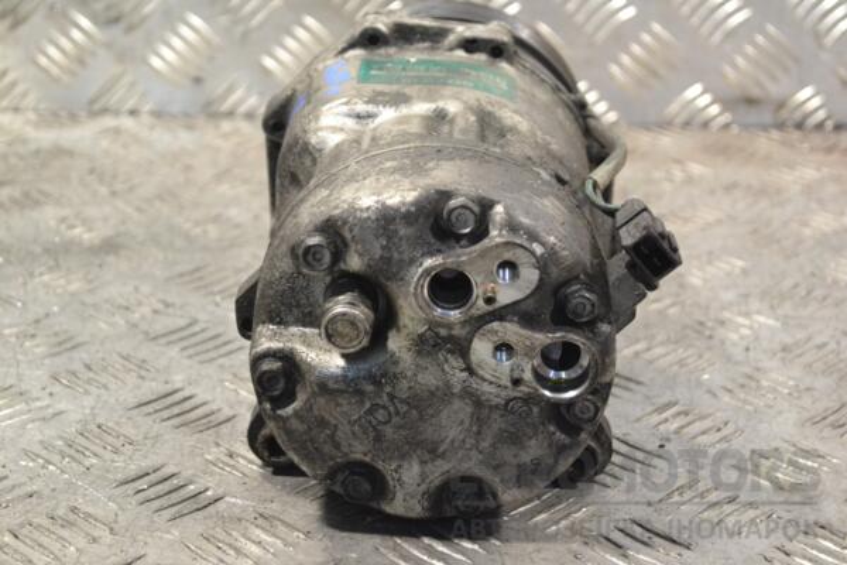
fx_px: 1941
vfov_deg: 16.6
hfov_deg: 24.6
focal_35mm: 82
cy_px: 282
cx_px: 424
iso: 3200
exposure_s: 1/160
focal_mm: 55
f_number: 6.3
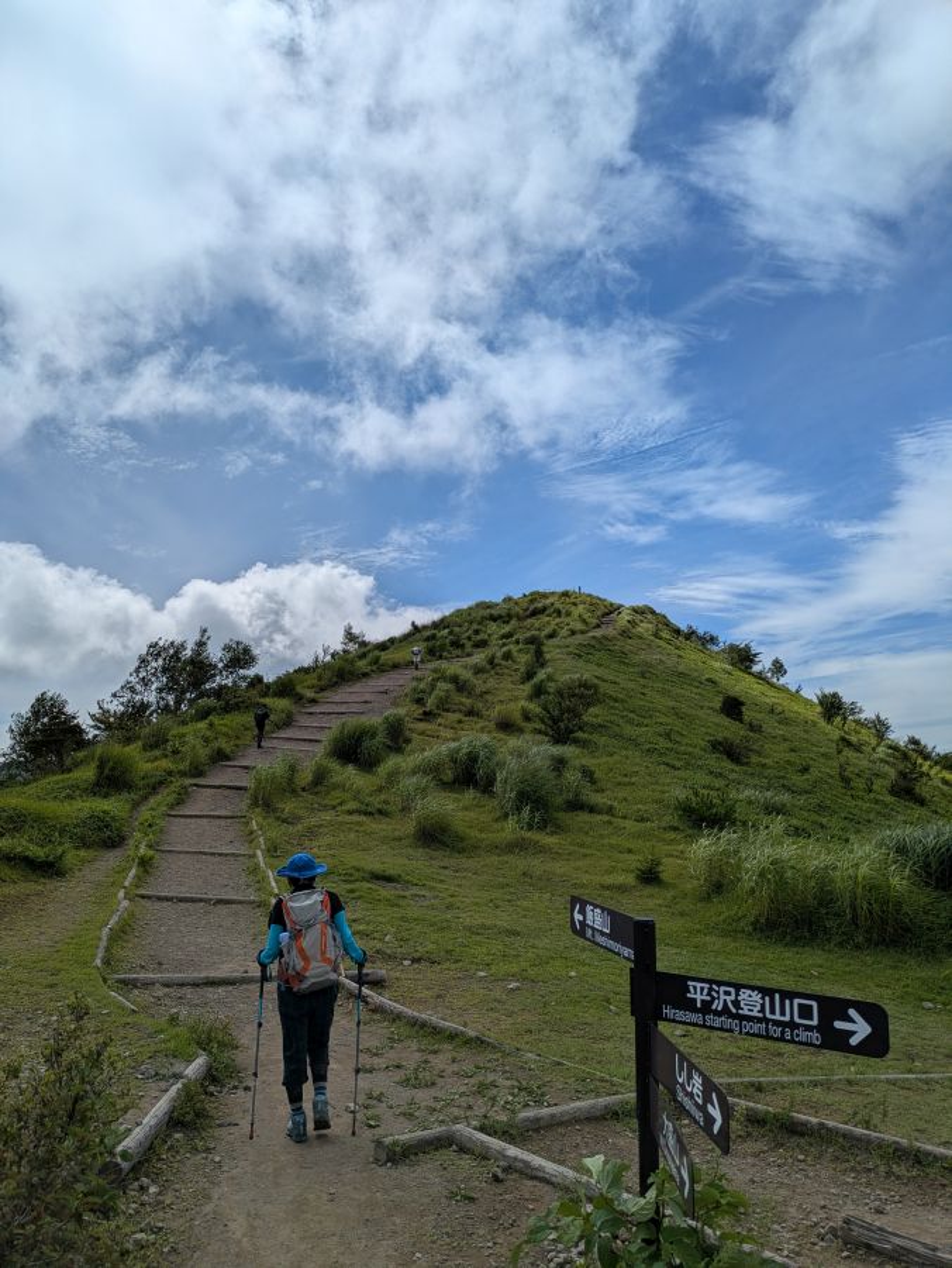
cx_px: 476
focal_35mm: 25
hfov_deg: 54.9
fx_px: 916
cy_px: 634
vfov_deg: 69.4
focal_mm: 5.43
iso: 50
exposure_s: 1/7092
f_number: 1.89
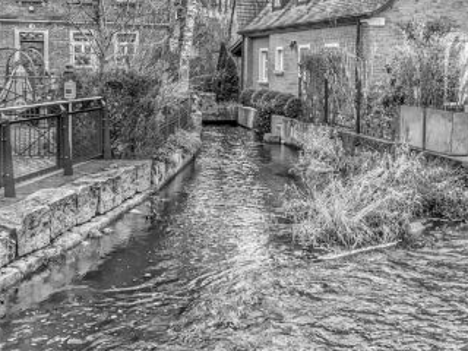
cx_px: 247
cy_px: 105
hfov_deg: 32.7
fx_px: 798
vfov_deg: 24.6
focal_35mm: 59
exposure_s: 1/557
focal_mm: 4.38
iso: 58
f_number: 1.73
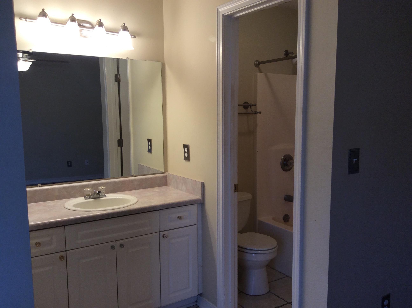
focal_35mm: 32
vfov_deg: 44.1
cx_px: 206
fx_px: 380
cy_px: 154
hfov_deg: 56.9
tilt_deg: -6.7
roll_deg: +0.4
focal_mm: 3.3
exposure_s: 1/30
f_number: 2.4
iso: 32
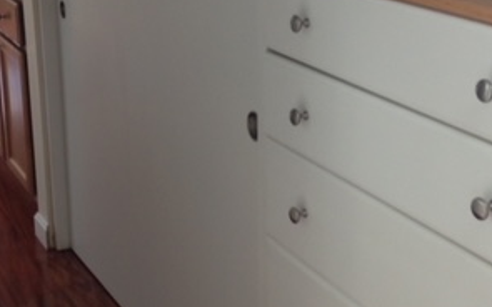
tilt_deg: -14.4
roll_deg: +2.4
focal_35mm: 76
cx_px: 210
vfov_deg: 17.1
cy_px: 85
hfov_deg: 27.1
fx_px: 1018
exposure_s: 1/20
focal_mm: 4.12
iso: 64
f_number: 2.4
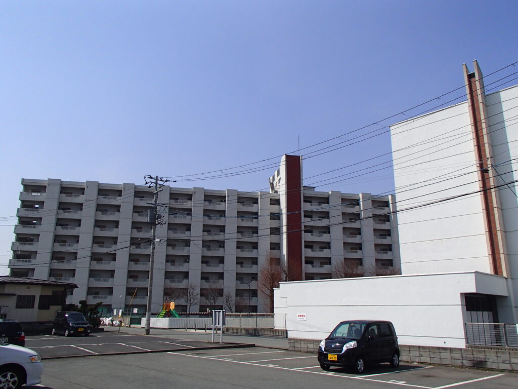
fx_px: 419
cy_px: 194
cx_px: 259
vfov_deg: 49.7
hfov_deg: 63.4
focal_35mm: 28
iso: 100
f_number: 11
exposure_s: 1/250
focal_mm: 5
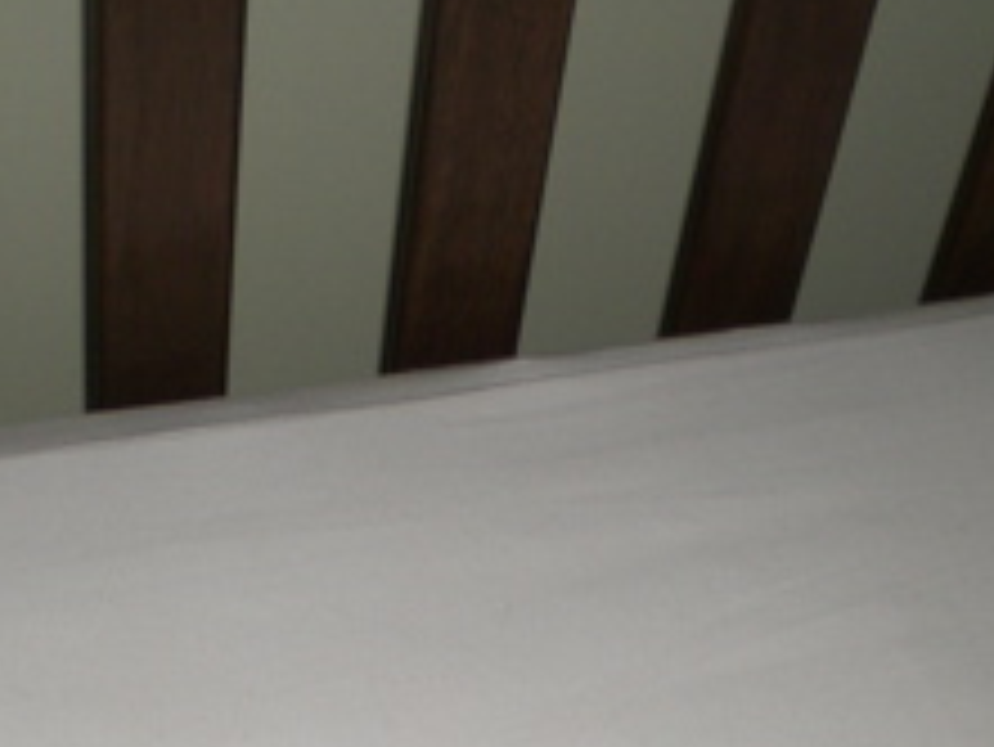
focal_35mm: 88
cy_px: 819
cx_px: 459
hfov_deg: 22.2
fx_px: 2528
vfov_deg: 16.3
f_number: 3.1
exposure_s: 1/60
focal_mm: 6.3
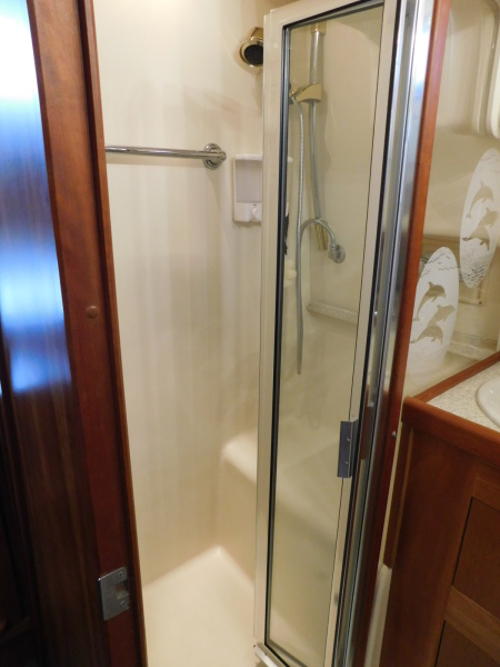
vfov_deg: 73.9
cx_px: 250
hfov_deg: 58.9
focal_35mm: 23
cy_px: 334
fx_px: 443
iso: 400
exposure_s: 1/30
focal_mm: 4
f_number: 3
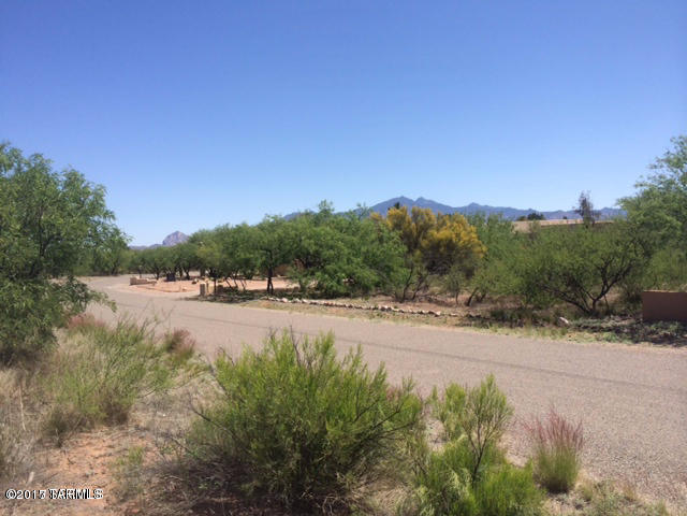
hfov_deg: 60.0
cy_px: 258
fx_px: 595
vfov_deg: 46.8
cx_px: 344
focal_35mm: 30
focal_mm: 4.12
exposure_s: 1/2160
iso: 32
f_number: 2.2
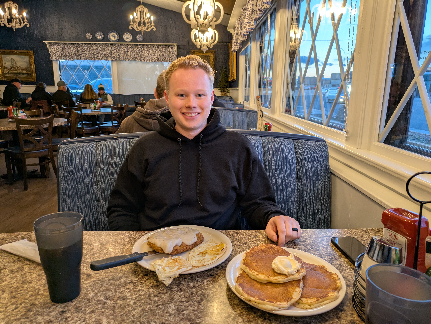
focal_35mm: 25
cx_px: 216
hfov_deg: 69.4
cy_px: 162
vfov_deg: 54.9
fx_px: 311
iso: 55
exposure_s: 1/24
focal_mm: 5.43
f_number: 1.89
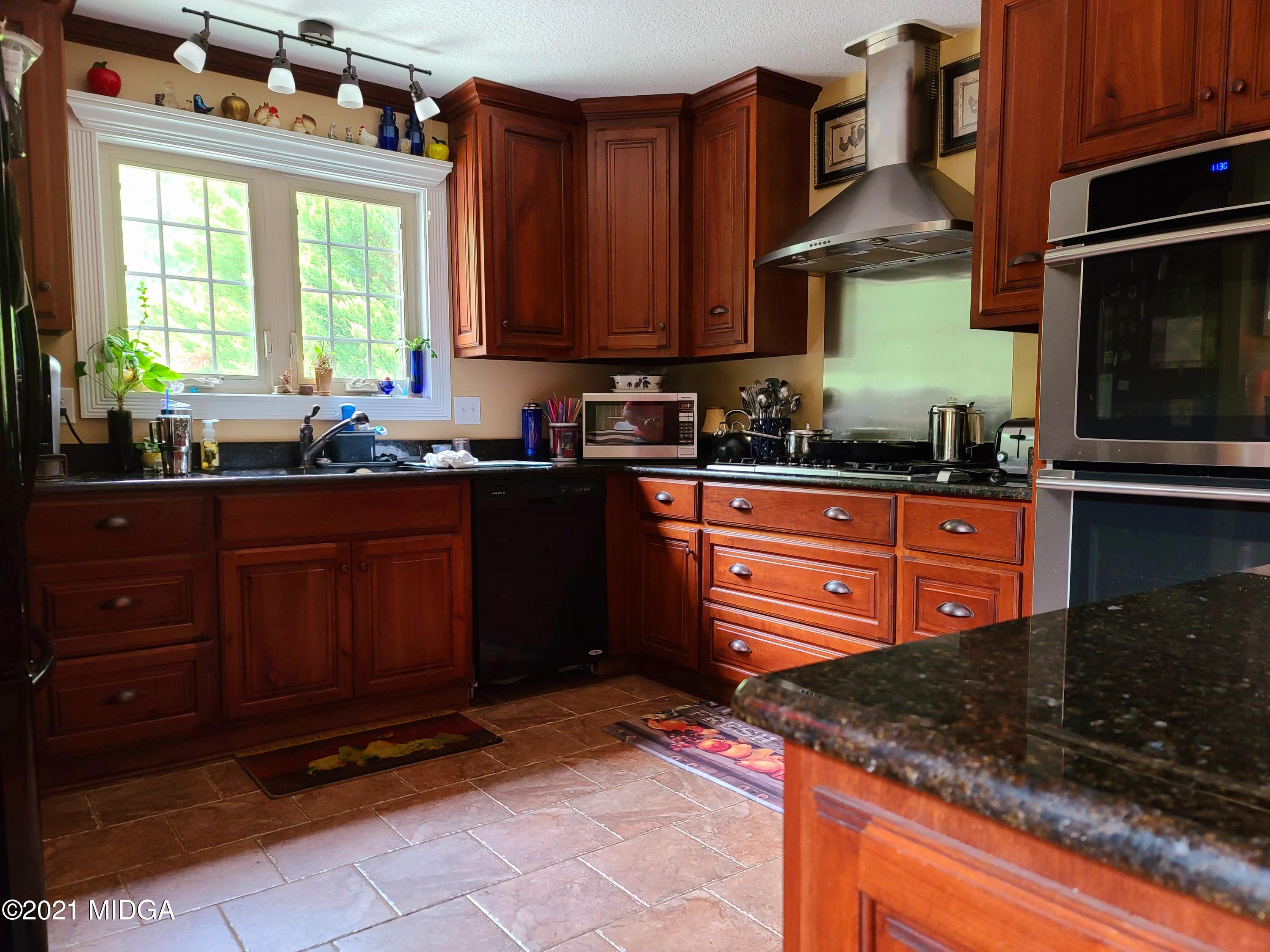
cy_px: 476
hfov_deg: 69.4
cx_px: 635
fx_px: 917
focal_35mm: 25
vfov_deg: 54.9
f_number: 1.8
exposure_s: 1/39.1
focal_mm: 7
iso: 400
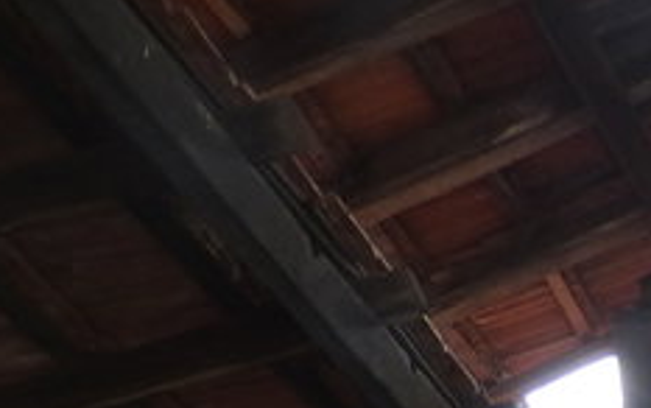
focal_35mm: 131
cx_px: 1526
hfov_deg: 12.7
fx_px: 2326
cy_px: 1051
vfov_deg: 8.9
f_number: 3.3
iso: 100
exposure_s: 1/80
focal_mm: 4.3
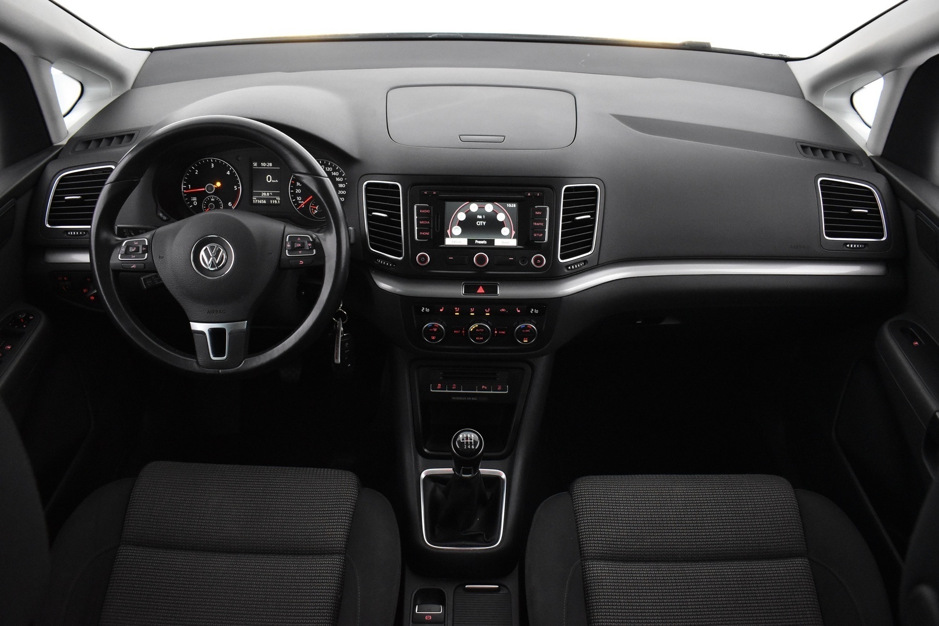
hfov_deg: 67.4
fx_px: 704
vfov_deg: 47.9
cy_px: 313
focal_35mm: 27
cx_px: 470
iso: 3200
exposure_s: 1/50
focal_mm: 18
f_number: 3.5
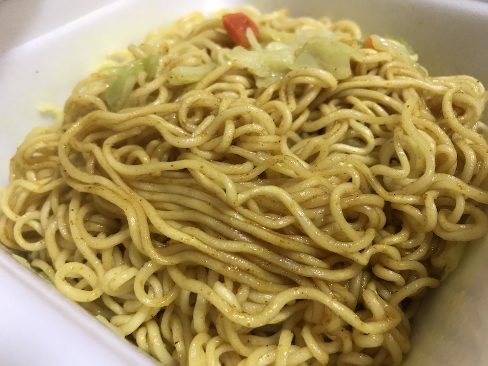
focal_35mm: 28
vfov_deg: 49.7
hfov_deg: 63.4
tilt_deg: -44.8
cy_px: 183
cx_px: 244
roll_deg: +0.4
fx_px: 395
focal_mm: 3.99
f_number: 1.8
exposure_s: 1/35
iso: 100
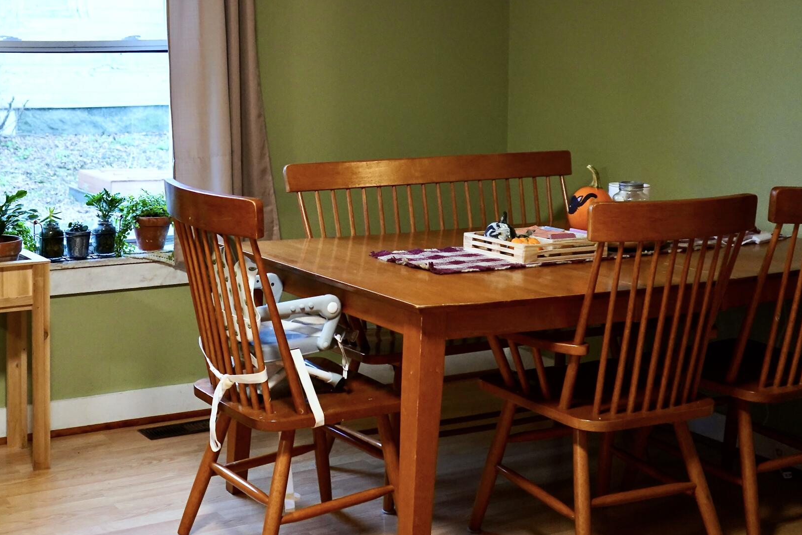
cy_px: 160
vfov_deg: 25.8
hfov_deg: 37.8
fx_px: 1158
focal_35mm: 52
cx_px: 266
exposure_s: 1/160
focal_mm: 28
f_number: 3.5
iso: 4000
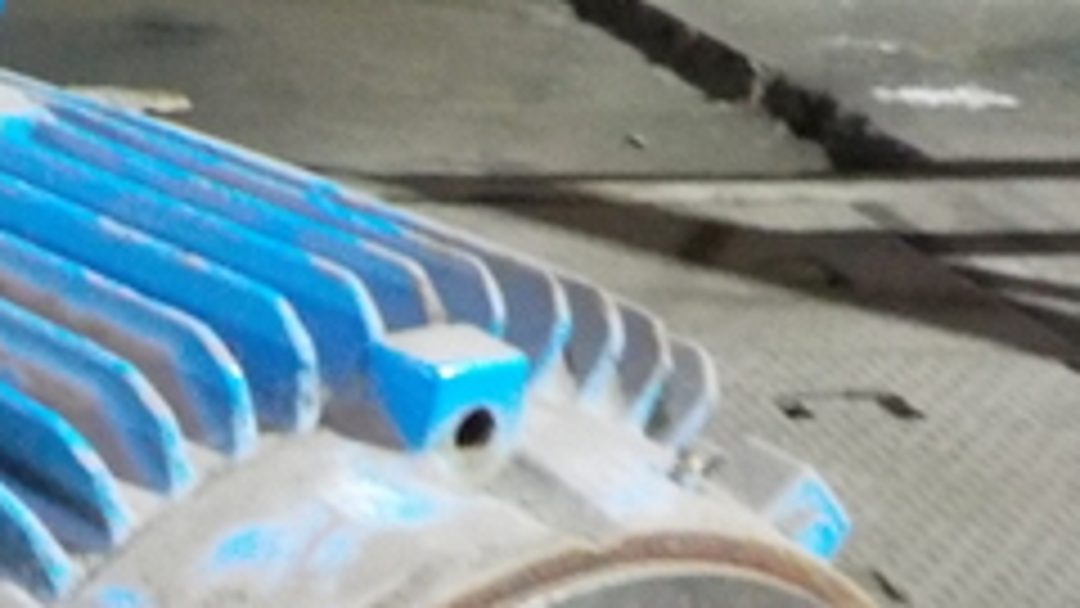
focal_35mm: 87
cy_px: 730
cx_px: -166
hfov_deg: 22.8
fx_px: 2491
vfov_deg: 13.5
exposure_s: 1/4
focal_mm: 4.1
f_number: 3.3
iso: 800
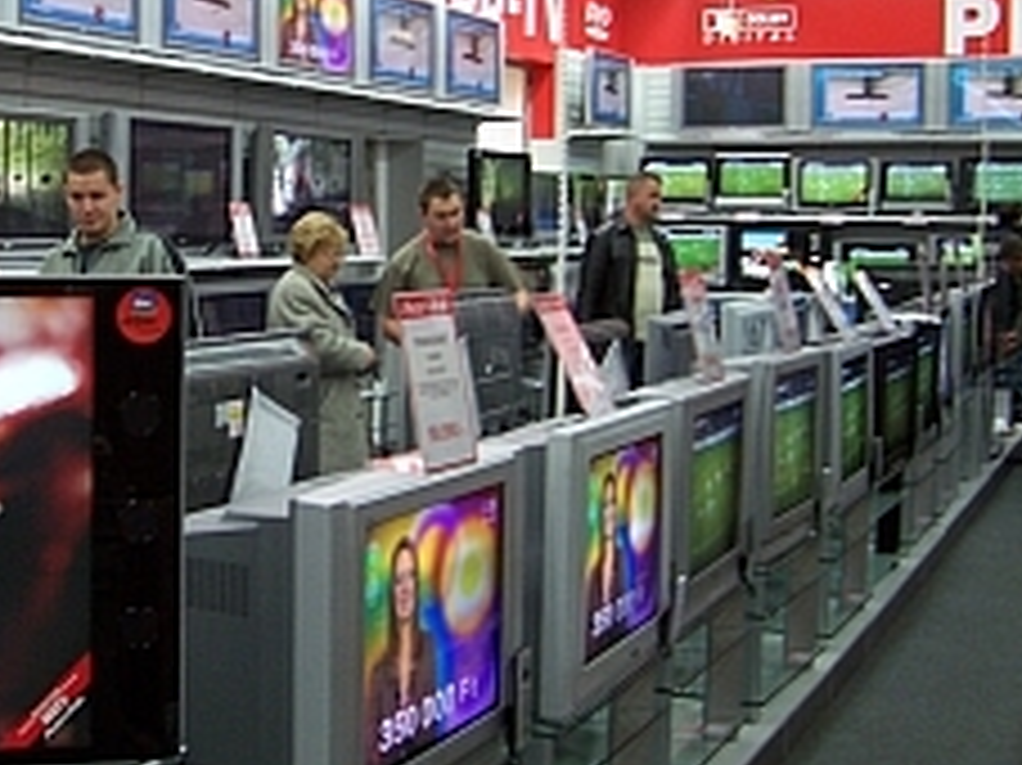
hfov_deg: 31.8
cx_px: 311
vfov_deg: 24.3
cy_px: 256
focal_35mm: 60
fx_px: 1770
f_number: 2.7
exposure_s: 1/30
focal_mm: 5.6
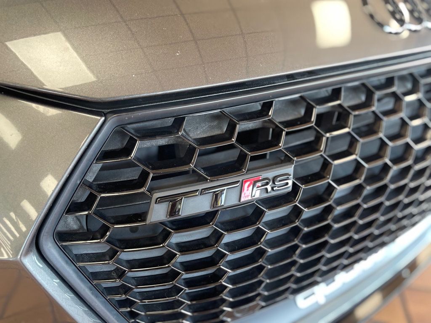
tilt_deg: -31.2
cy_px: 162
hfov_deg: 67.3
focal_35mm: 26
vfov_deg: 53.1
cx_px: 216
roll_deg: -2.3
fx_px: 324
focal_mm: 4.2
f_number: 1.6
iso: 125
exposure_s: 1/60
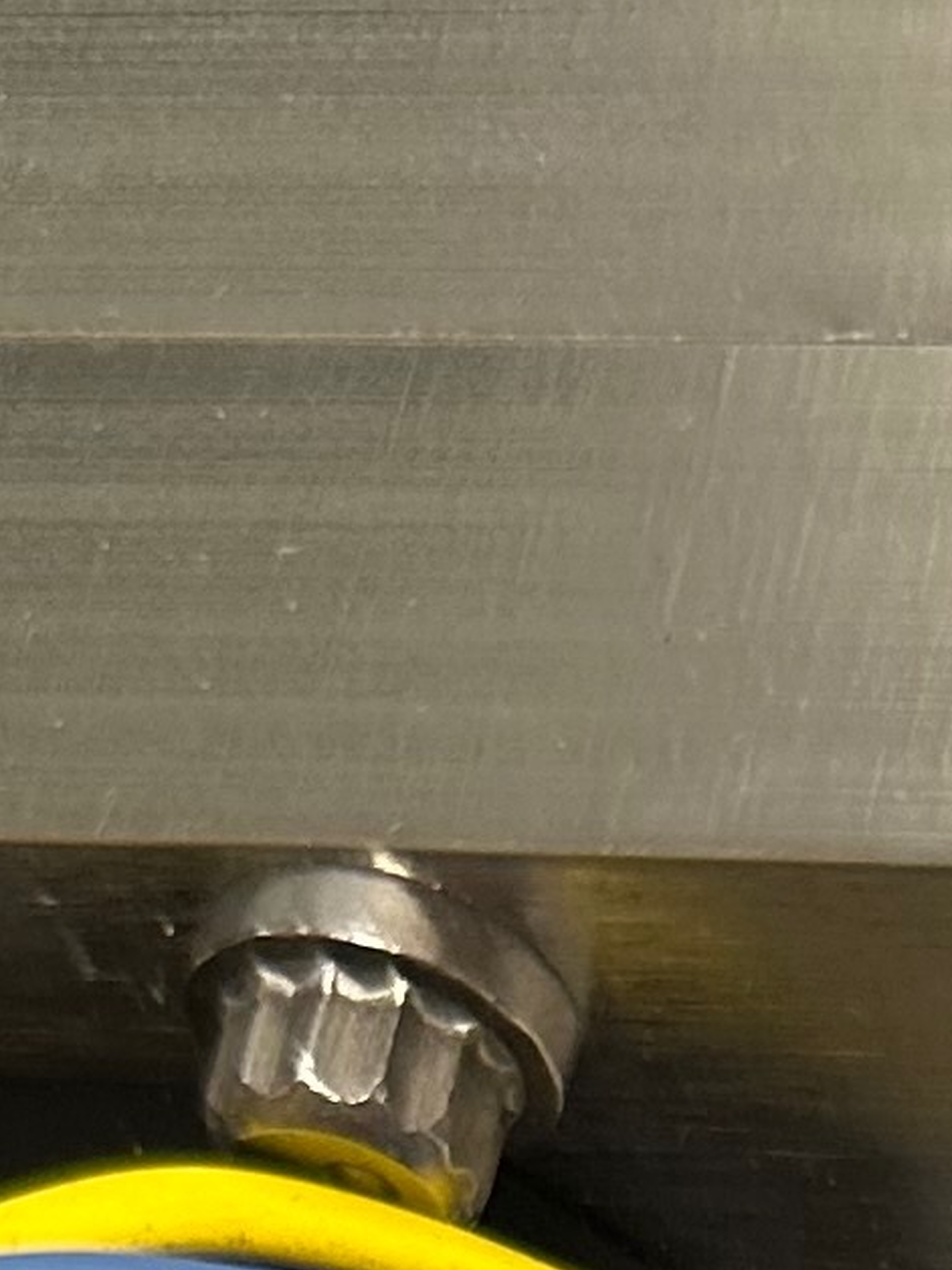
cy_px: 3343
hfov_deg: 9.1
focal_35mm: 154
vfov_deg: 10.5
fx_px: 5647
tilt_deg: -71.7
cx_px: 1791
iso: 80
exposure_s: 1/120
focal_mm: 6.86
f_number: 1.78
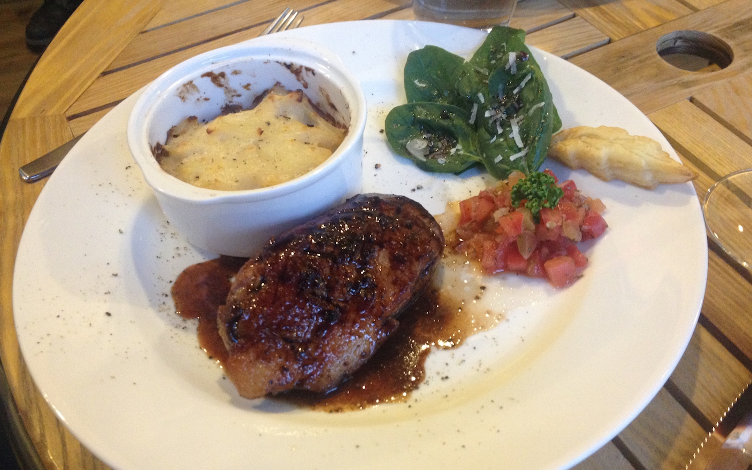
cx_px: 382
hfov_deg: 51.5
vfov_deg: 33.6
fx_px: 779
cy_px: 243
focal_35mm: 38
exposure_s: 1/20
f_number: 2.4
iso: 320
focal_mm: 4.28
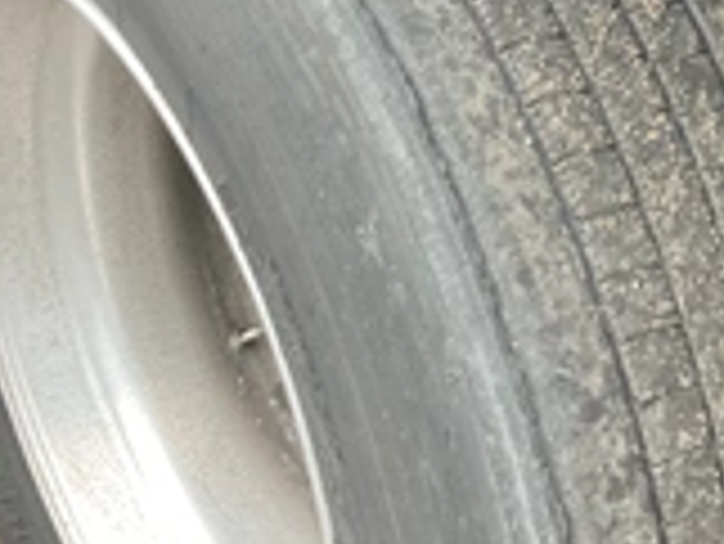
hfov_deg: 26.2
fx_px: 1507
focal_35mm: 72
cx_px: 648
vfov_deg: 19.9
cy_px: 4
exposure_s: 1/64
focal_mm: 3
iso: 64
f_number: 1.8
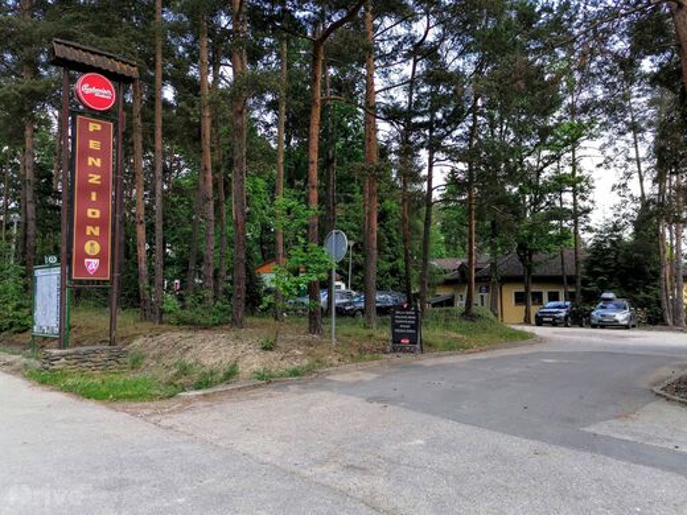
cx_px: 344
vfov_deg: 48.2
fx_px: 576
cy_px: 258
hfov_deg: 61.7
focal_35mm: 29
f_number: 1.8
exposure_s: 1/199
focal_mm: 5.3
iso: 50
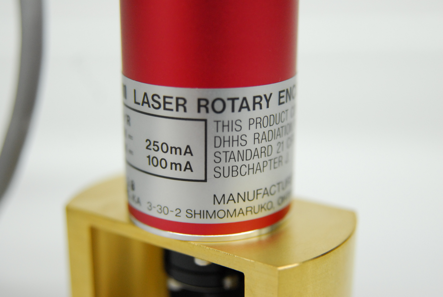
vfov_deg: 20.2
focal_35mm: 68
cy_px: 148
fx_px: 832
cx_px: 222
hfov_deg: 29.8
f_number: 3.5
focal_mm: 45
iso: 800
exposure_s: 1/160
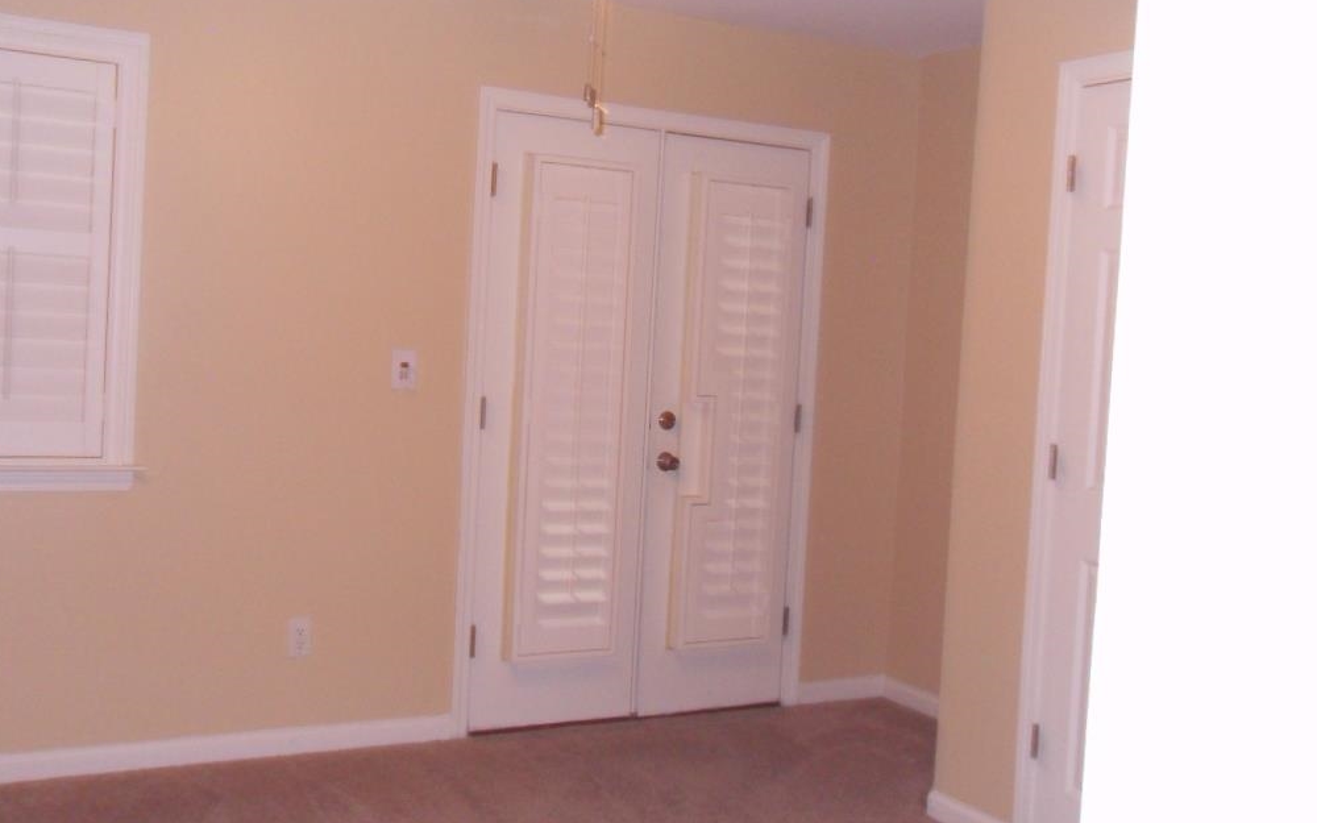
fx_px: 1364
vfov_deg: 33.6
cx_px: 644
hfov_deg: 51.5
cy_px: 403
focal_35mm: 38
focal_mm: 6.3
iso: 400
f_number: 3.5
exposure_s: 1/45
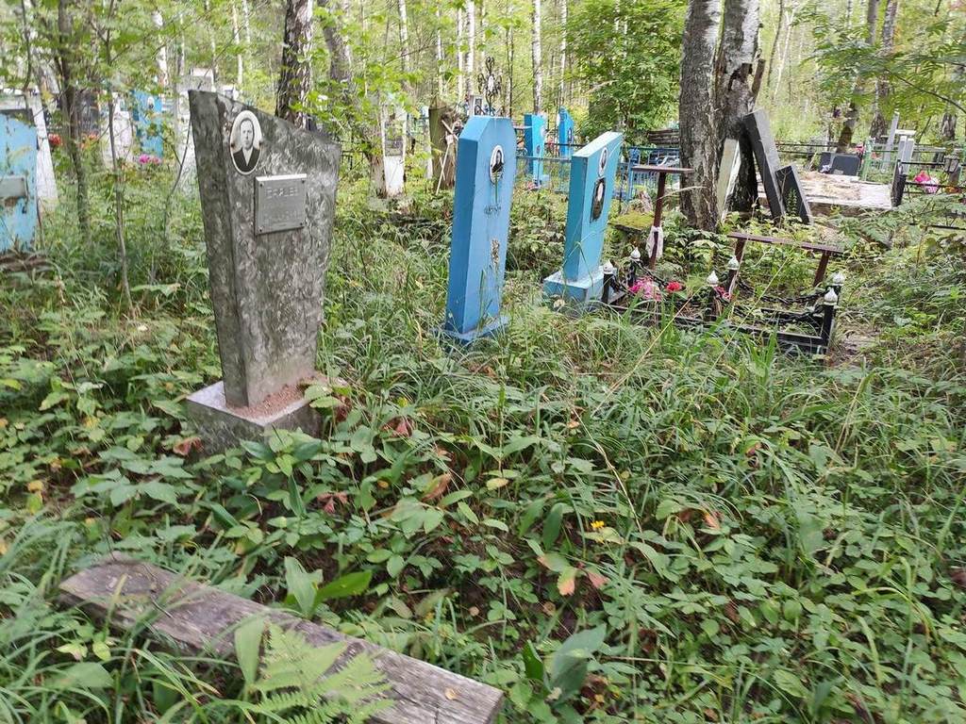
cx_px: 483
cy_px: 362
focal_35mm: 26
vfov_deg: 53.1
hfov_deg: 67.3
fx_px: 726
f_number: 1.75
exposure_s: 1/60
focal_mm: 4.77
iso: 246
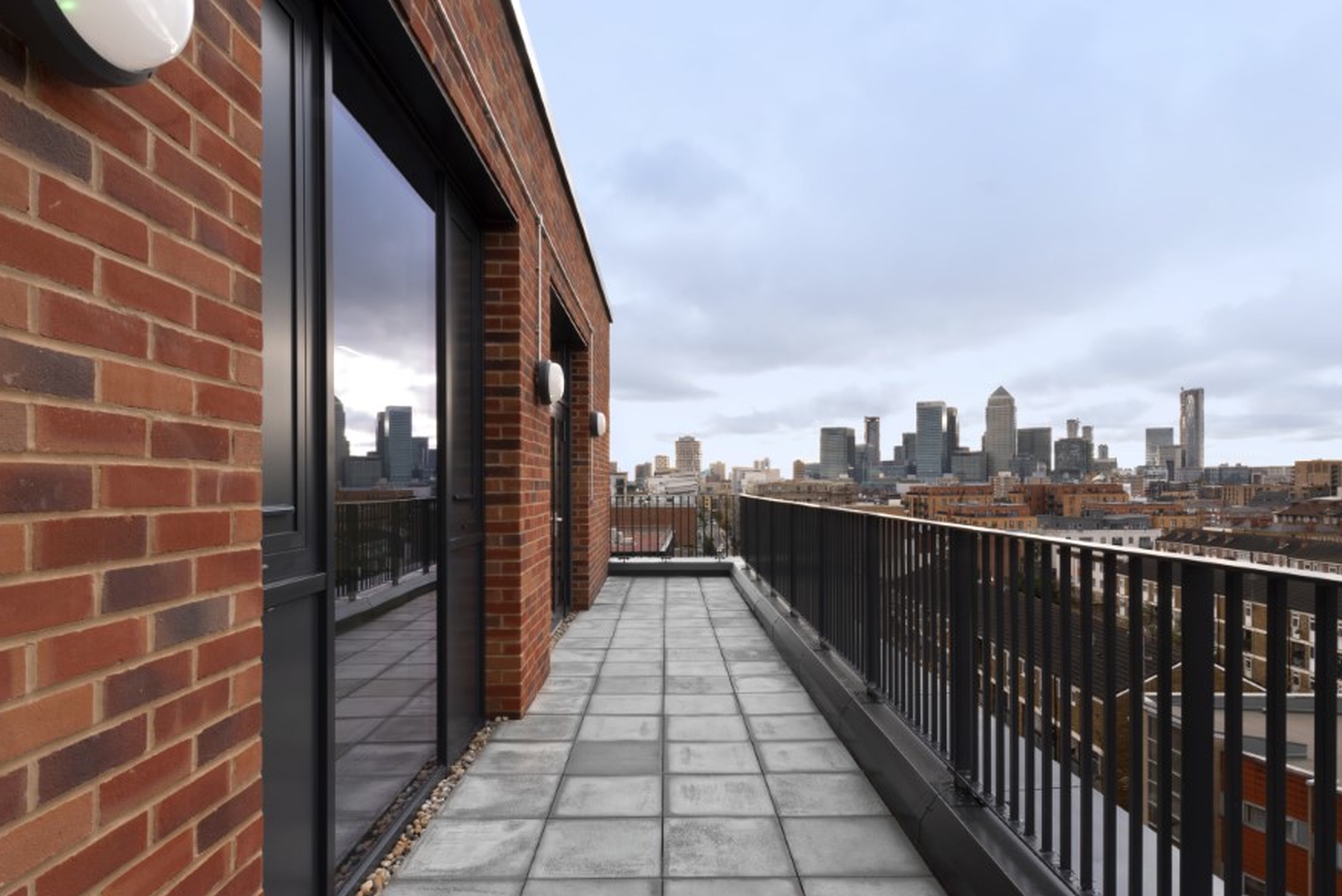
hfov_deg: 81.2
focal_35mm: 21
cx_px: 663
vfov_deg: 59.5
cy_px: 466
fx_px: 783
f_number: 22
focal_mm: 16
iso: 100
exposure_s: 1/20
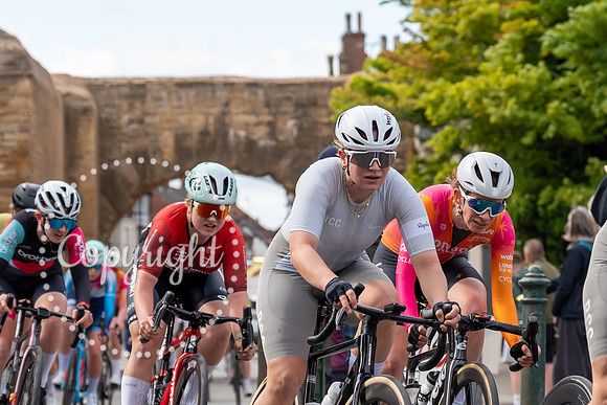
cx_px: 453
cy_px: 199
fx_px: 3352
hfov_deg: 10.3
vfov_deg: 6.9
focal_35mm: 199
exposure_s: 1/1000
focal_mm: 81
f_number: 4
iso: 200
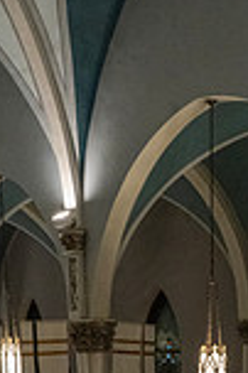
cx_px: 179
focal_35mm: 71
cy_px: 479
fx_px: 735
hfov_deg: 19.0
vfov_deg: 24.9
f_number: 13
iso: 5000
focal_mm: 24
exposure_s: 1/60
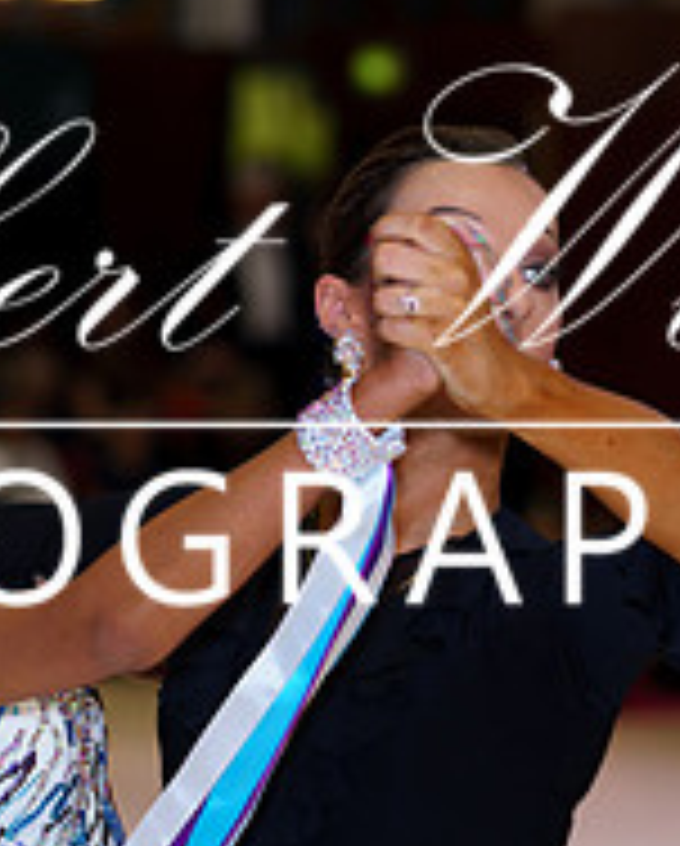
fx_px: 6174
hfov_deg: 6.3
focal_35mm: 246
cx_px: 162
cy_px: 403
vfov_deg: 7.8
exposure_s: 1/200
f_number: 2.8
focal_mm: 85
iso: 400
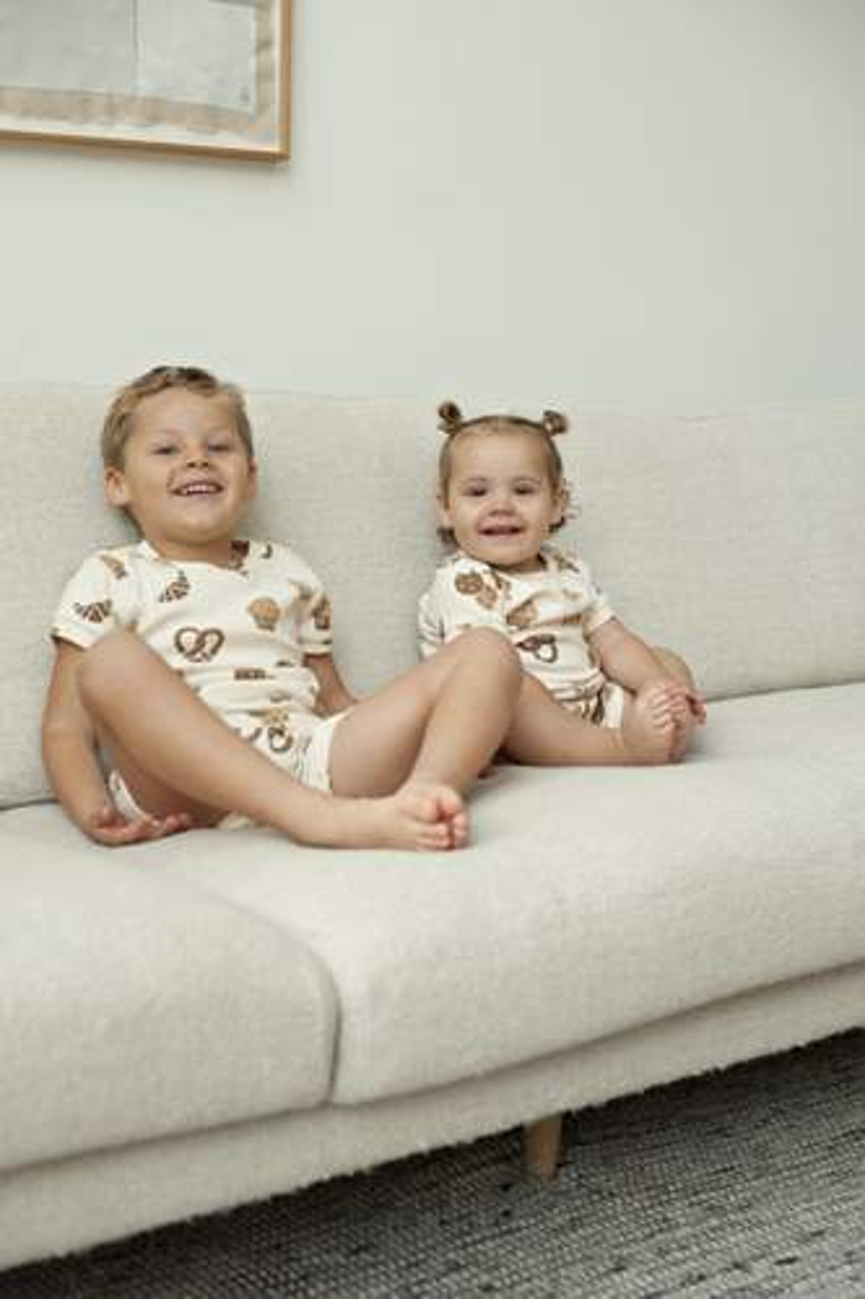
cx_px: 432
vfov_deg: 39.6
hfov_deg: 27.0
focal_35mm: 50
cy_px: 650
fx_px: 1803
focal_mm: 50
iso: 640
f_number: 4
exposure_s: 1/125
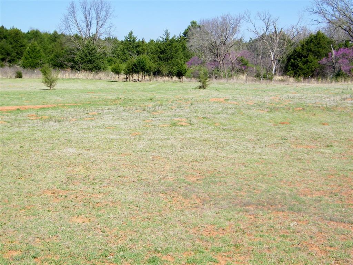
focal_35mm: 53
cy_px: 132
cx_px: 176
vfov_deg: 27.5
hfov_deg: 36.2
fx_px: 540
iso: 80
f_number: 8
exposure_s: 1/160
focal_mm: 9.4
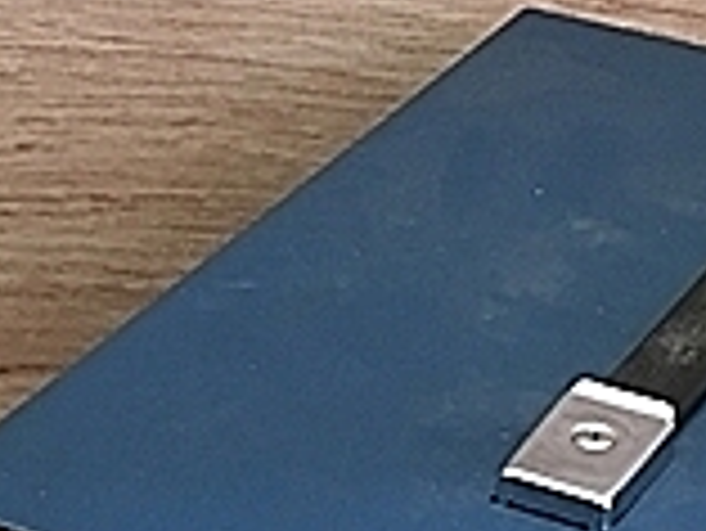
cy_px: 774
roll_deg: -2.8
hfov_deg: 16.6
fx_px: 2408
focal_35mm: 118
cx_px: 229
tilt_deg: -37.1
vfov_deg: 12.0
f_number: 2.2
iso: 64
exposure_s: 1/30
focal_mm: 4.15
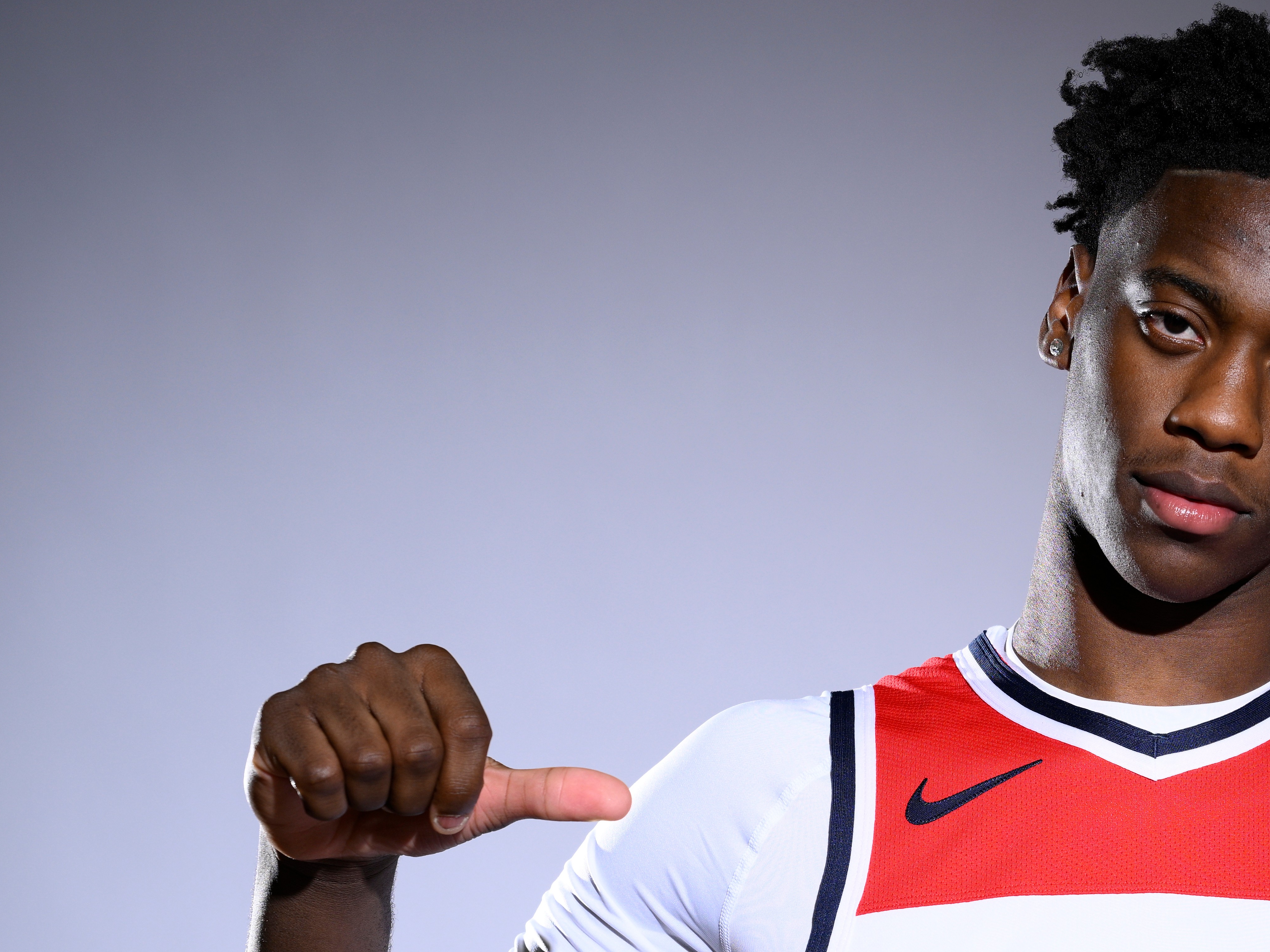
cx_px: 1136
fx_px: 3705
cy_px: 828
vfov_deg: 14.5
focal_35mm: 101
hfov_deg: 19.1
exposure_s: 1/200
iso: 160
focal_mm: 52
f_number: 5
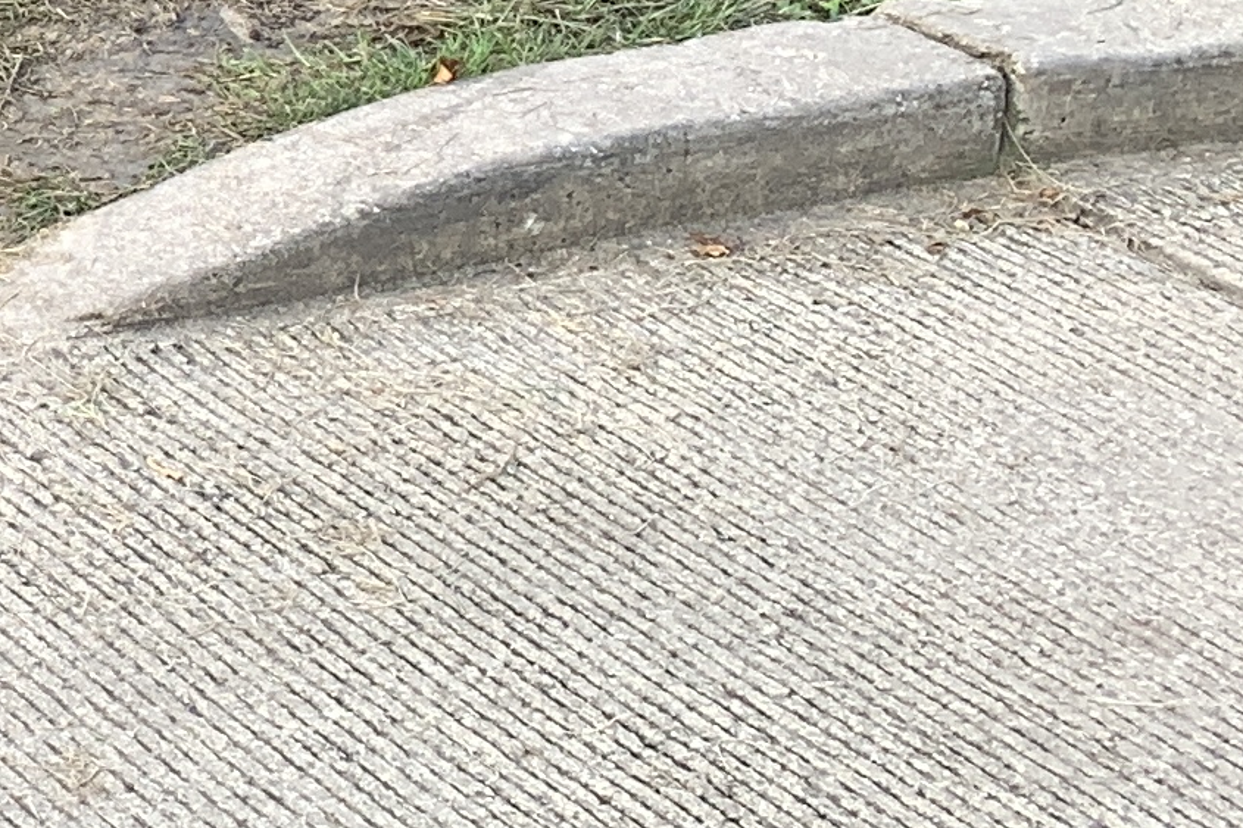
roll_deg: -1.8
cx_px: -1492
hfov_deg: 13.0
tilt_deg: -13.7
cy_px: -541
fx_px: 4453
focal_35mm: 129
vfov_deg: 10.2
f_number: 1.8
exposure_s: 1/157
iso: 25
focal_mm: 4.25
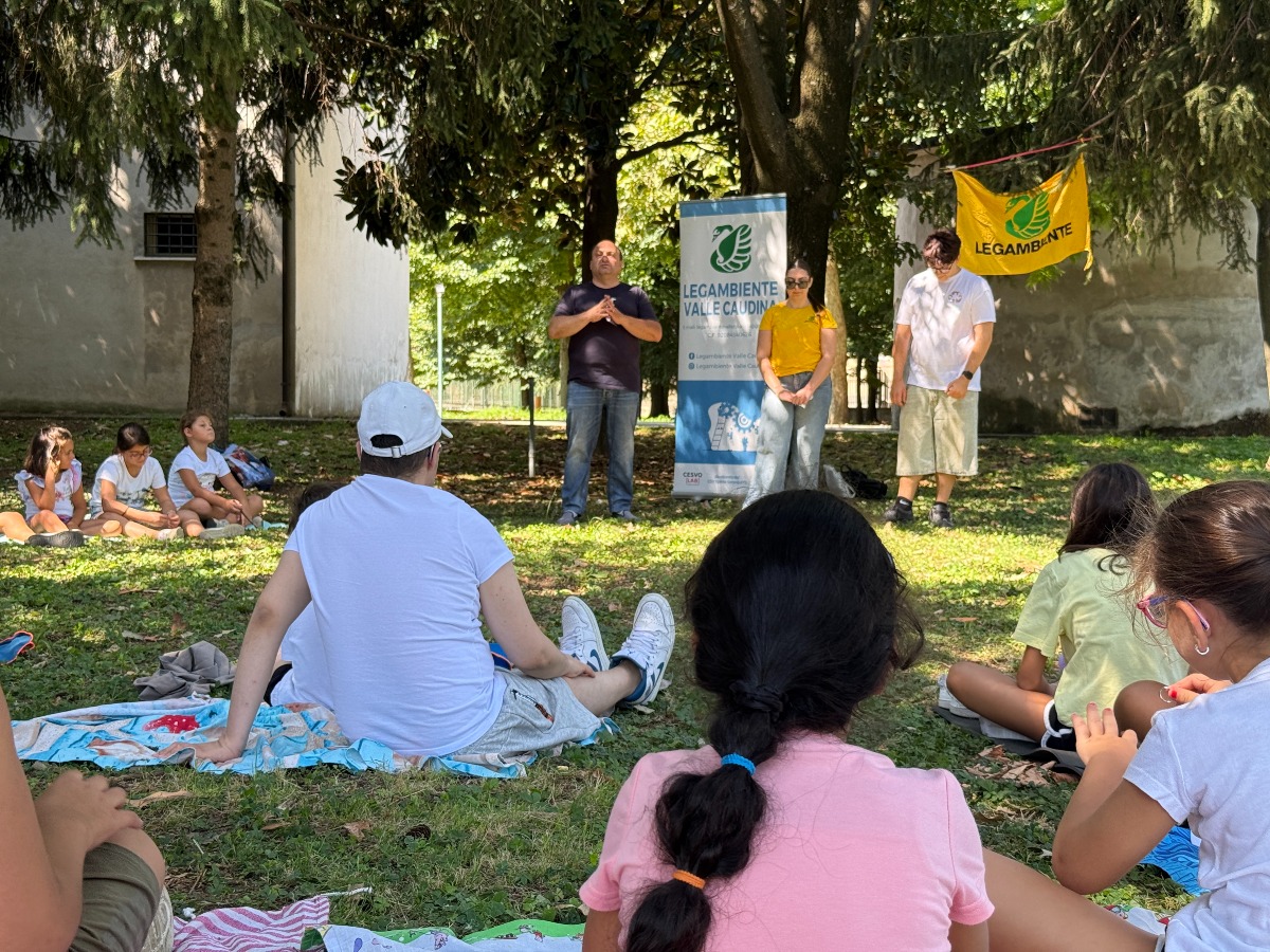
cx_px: 635
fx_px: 1761
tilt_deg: -1.2
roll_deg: -1.2
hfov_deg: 39.7
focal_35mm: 48
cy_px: 476
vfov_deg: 30.3
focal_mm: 6.76
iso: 64
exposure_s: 1/253
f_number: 1.78
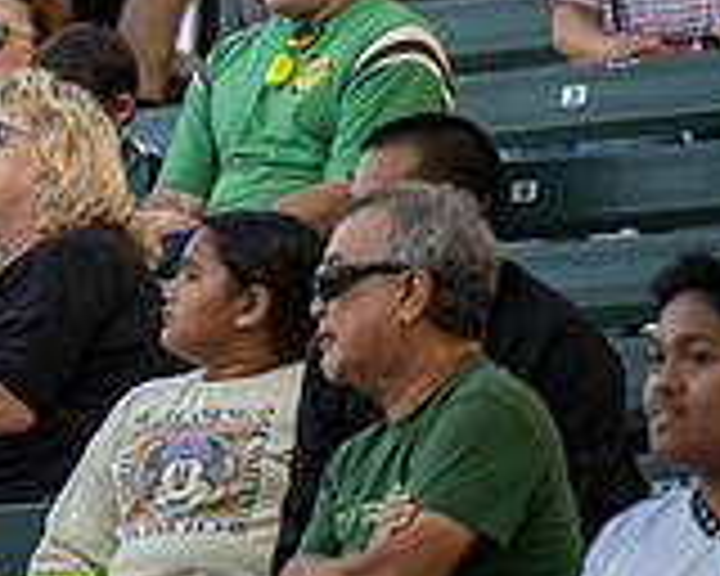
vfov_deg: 2.3
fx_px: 14469
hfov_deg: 2.8
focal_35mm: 679
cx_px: -432
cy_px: 20
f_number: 2.8
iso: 720
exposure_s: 1/1000
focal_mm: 200
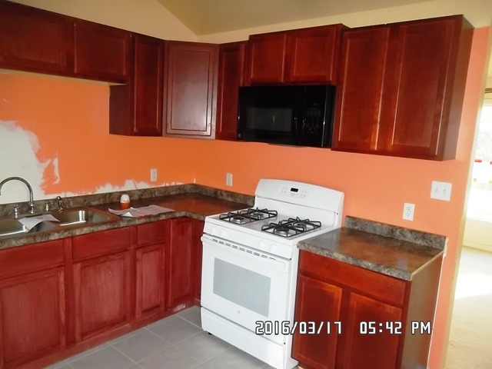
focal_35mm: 27
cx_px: 246
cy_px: 184
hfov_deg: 65.3
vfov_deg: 51.4
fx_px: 384
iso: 320
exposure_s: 1/45
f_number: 3.5
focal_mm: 4.9
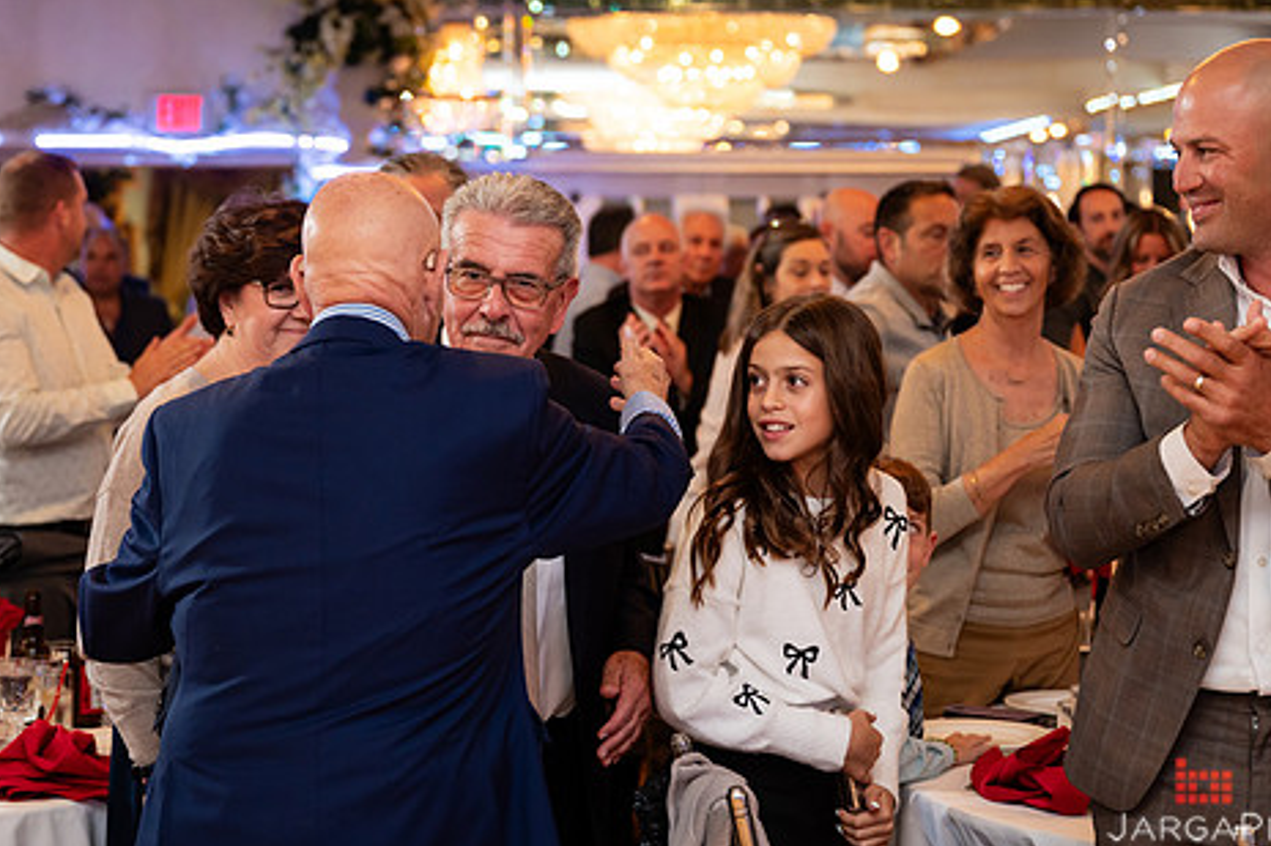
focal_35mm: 74
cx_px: 575
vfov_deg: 18.4
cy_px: 372
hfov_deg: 27.3
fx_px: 2612
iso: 1250
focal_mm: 57
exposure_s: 1/200
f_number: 3.2
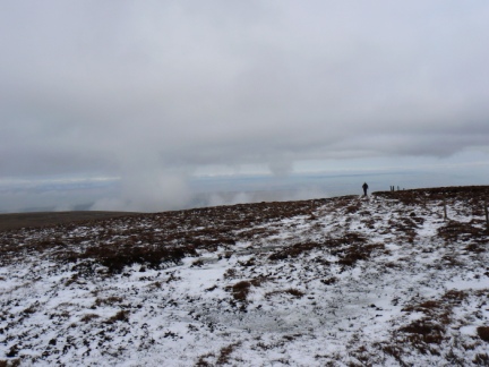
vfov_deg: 39.7
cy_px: 184
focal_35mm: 36
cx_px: 244
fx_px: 509
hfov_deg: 51.4
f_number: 6.3
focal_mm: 6
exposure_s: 1/500
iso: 80
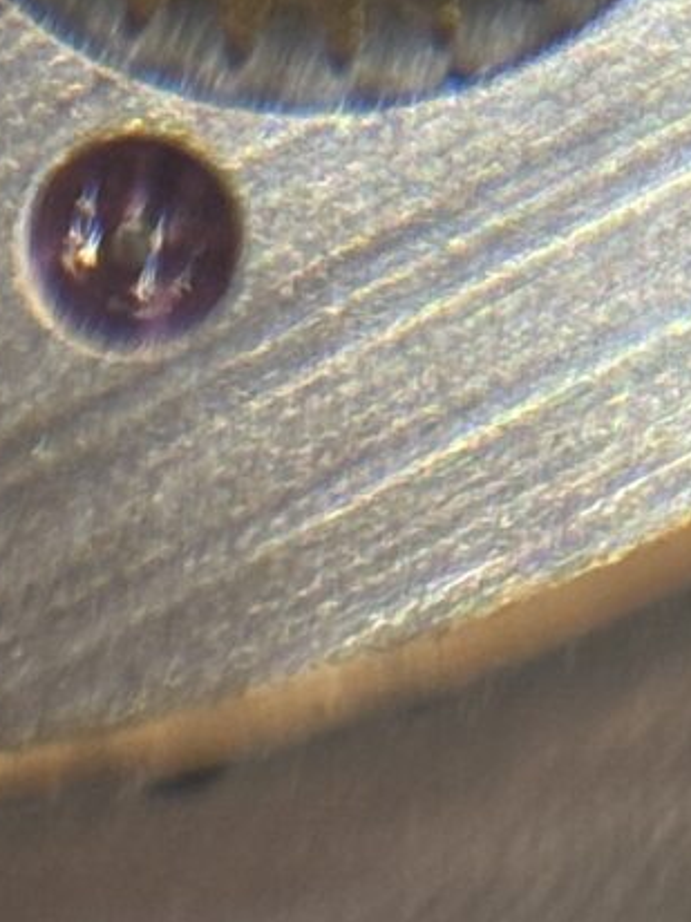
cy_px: -257
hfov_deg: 4.6
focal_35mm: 323
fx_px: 8597
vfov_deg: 6.1
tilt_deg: -84.8
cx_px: 646
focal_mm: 5.96
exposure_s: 1/60
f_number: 1.6
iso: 64
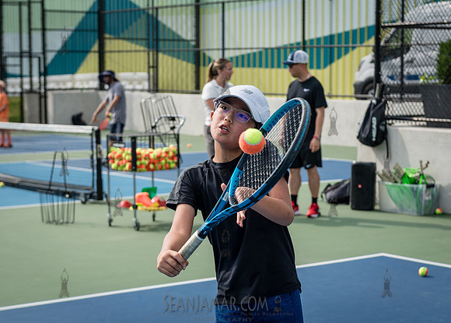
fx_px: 1030
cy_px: 183
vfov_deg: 17.8
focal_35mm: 80
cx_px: 244
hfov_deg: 24.7
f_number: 4.5
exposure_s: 1/1600
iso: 320
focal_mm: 62
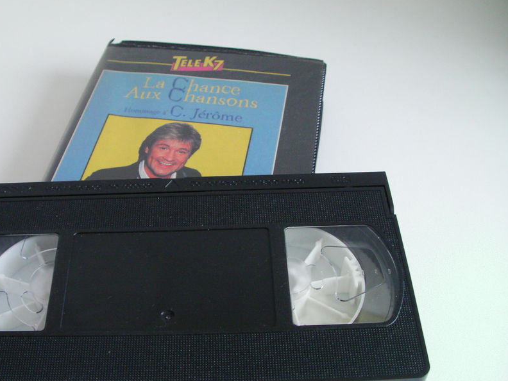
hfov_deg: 39.4
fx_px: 704
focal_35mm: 48
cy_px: 216
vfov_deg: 30.2
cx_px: 190
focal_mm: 6.3
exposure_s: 1/30
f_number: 3.5
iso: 177
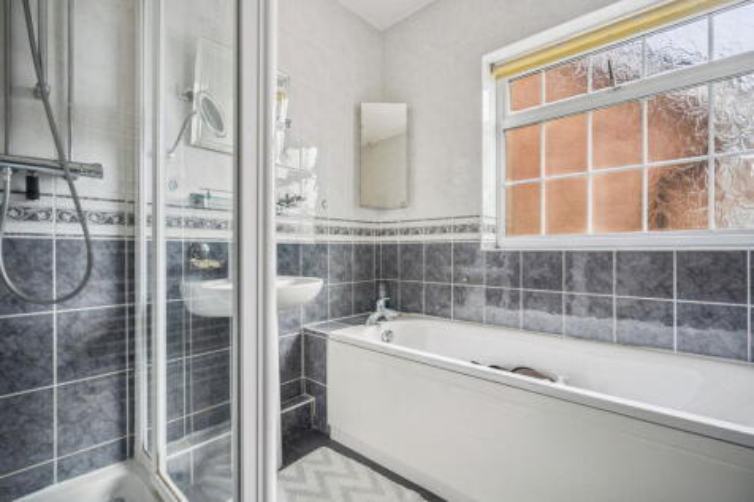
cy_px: 251
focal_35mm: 16
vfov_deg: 73.7
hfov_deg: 96.8
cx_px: 377
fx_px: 335
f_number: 5
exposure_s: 1/60
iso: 320
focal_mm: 16
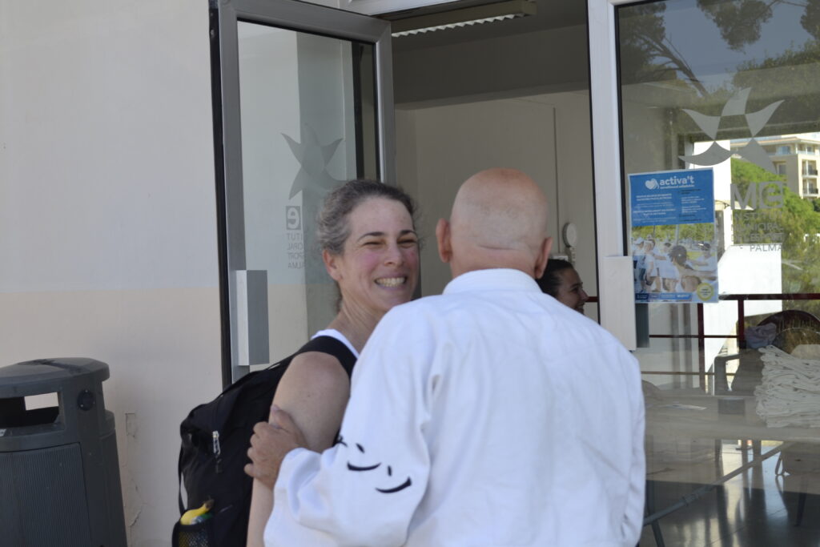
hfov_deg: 35.0
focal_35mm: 57
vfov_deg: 23.8
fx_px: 1298
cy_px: 274
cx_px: 410
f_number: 6.3
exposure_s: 1/160
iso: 100
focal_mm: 38
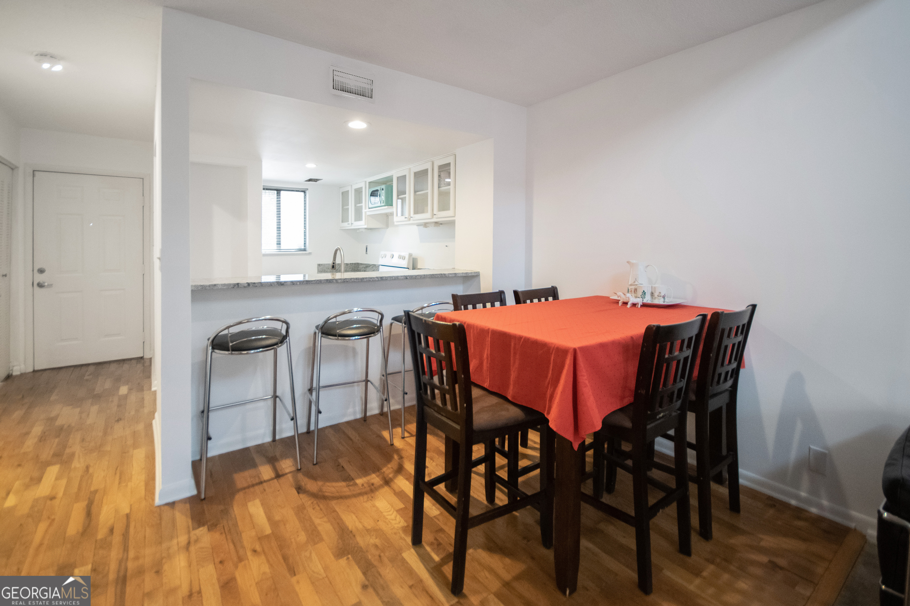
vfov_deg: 77.3
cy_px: 303
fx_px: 379
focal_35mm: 15
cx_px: 455
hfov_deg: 100.4
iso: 1600
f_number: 4
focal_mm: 10
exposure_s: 1/40
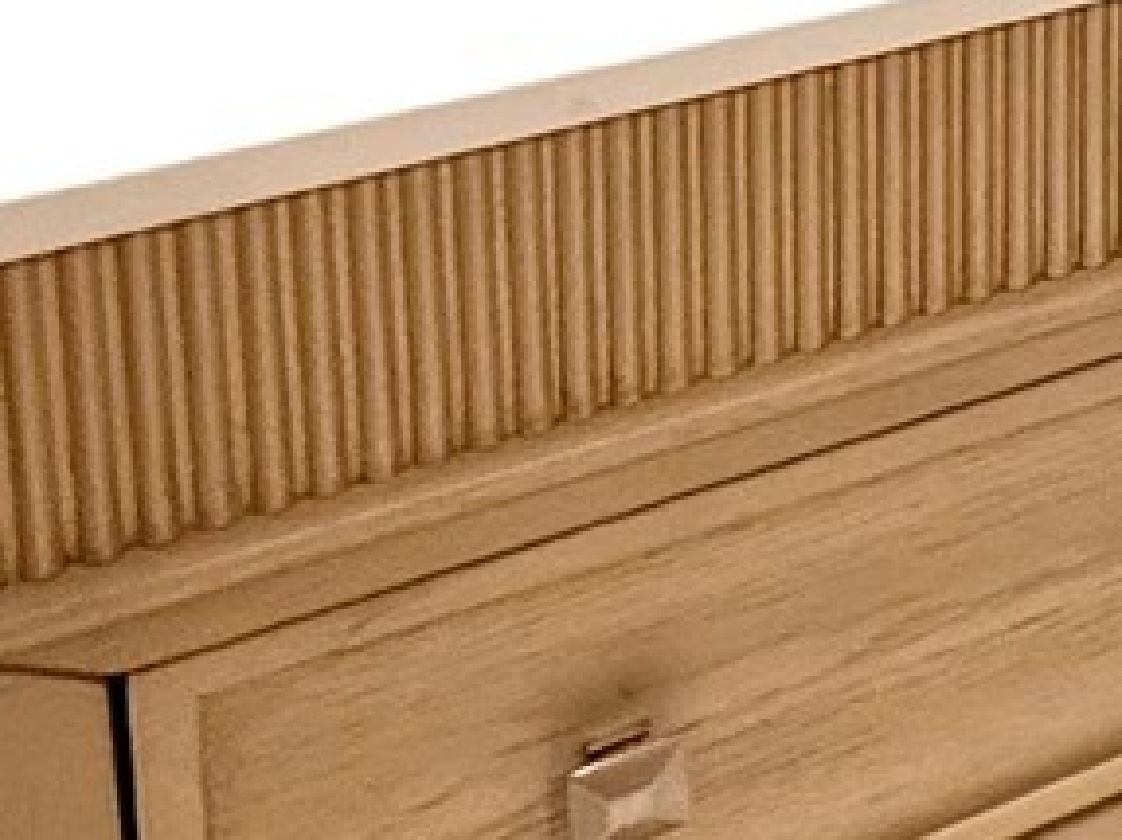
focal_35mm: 78
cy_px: -750
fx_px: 2527
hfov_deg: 19.4
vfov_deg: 15.7
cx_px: 1963
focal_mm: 2.22
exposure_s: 1/120
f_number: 2.2
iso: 160
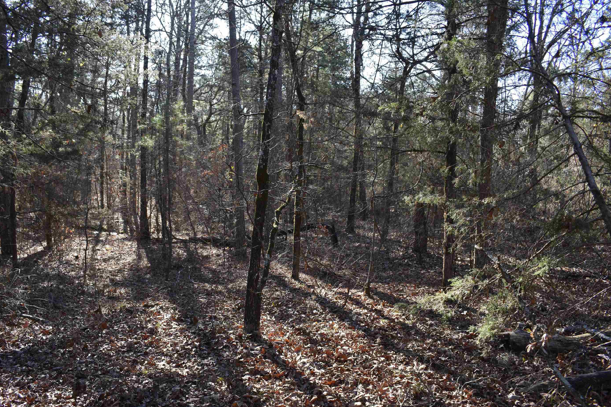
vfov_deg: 43.6
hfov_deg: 61.8
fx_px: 509
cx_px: 275
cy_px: 219
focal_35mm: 30
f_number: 5.6
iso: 400
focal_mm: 18
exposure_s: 1/250
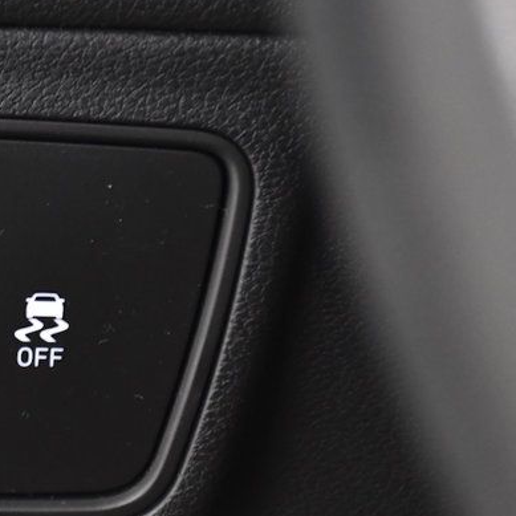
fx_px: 5093
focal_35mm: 302
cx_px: -131
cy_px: 310
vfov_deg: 5.8
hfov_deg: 5.8
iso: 2000
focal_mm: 90
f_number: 5.6
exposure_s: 1/80
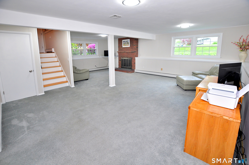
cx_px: 124
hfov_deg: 100.5
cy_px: 82
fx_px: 104
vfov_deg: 77.2
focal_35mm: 15
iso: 640
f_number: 4.5
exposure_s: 1/40
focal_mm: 10
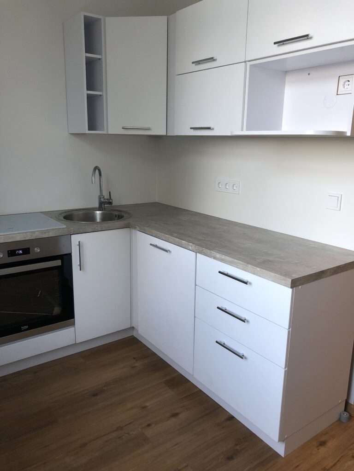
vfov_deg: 63.4
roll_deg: -1.5
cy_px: 236
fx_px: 382
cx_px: 177
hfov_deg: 49.7
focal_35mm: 28
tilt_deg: -13.7
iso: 40
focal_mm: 3.99
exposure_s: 1/24
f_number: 1.8
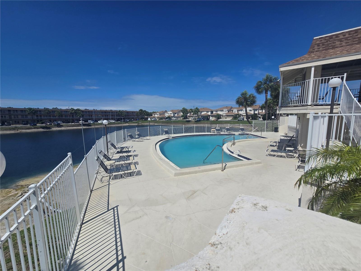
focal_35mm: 13
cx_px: 180
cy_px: 136
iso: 50
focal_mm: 2.2
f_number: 2.2
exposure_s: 1/5758
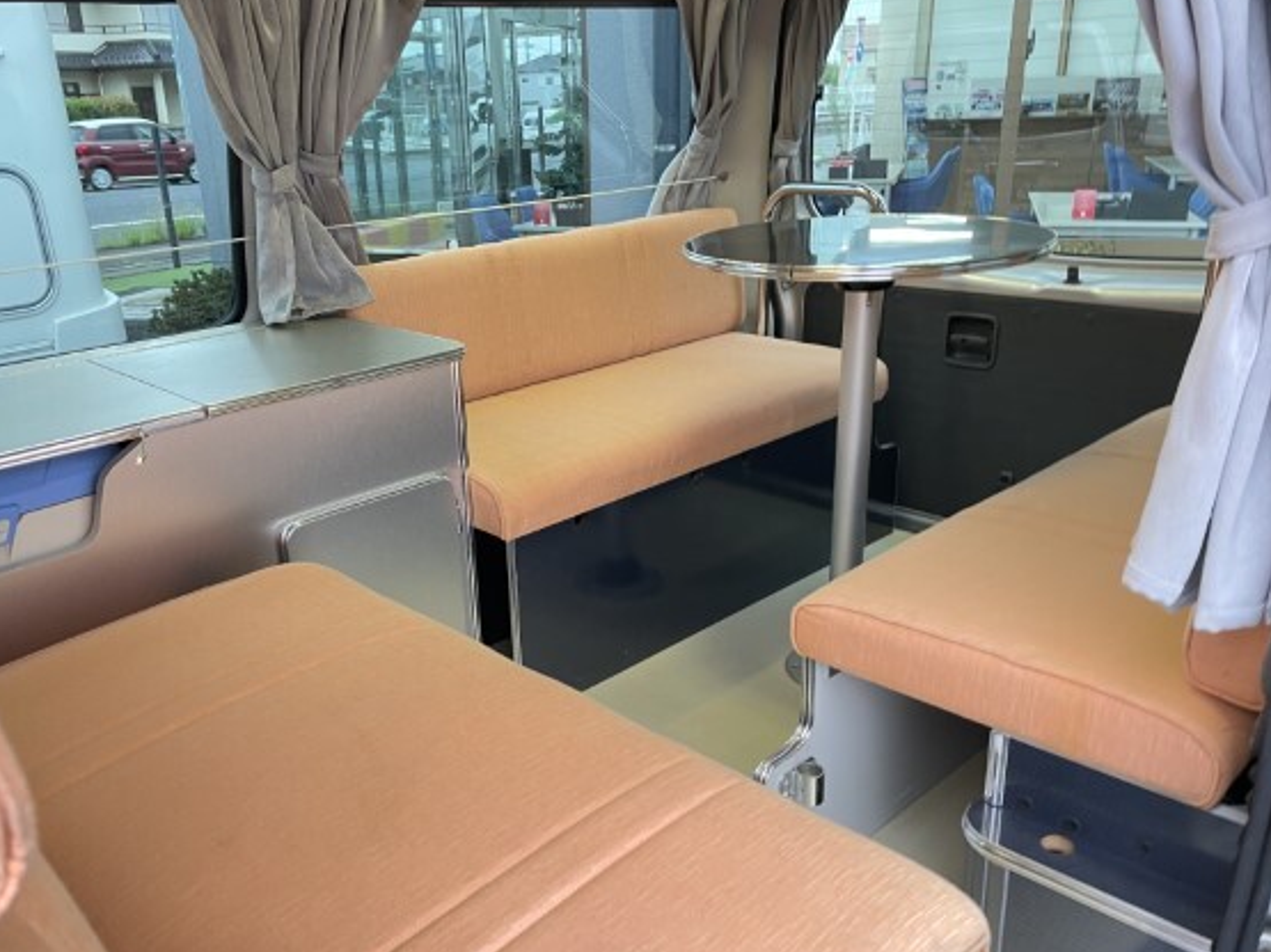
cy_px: 533
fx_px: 1101
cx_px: 540
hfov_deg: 59.7
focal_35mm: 30
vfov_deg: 46.7
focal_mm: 4.2
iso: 100
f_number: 1.6
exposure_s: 1/50
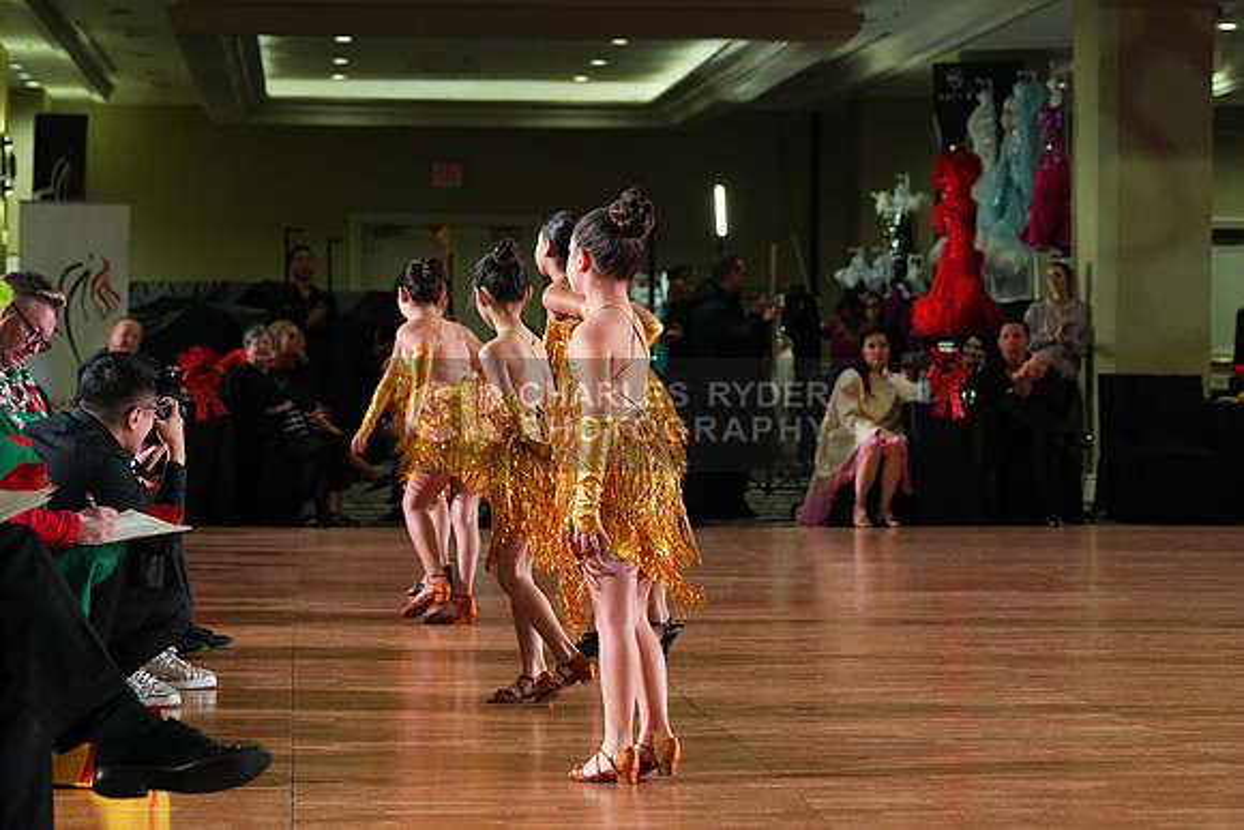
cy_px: 415
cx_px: 622
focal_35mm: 111
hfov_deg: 18.4
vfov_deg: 12.3
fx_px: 3836
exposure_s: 1/400
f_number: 6.3
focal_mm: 111
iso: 8000
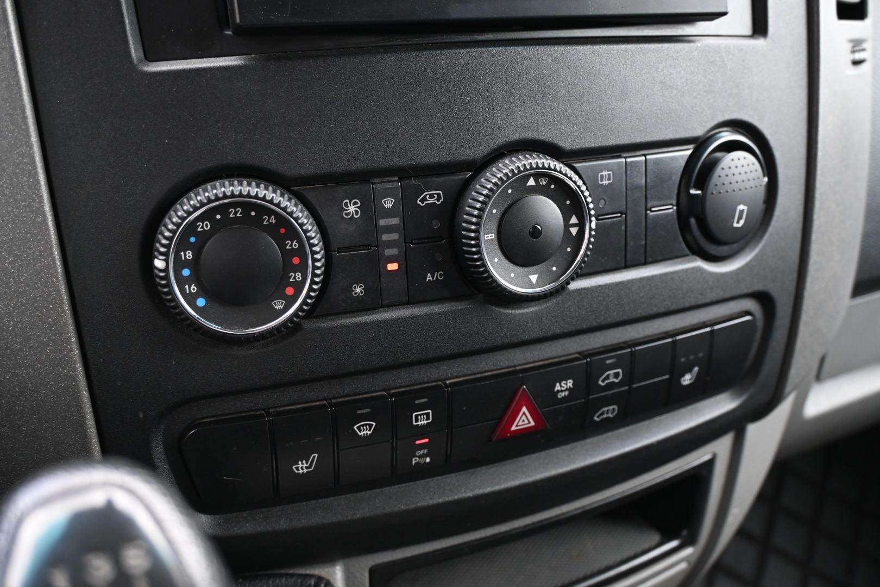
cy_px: 294
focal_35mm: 34
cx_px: 440
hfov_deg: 56.1
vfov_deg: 39.1
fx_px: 825
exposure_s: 1/125
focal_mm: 22.5
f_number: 4
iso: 720
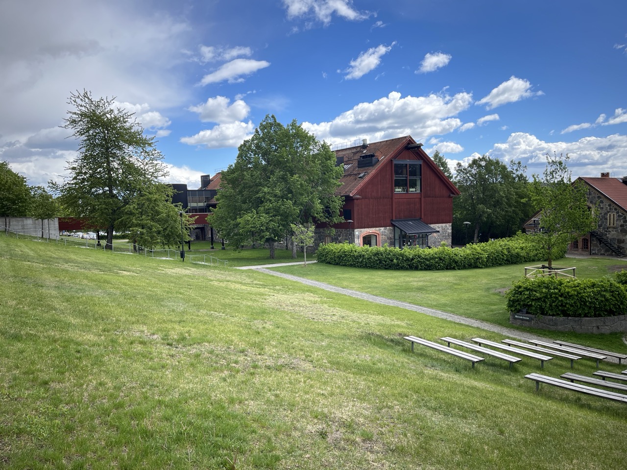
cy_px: 235
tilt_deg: -3.7
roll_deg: +2.1
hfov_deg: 67.3
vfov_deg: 53.1
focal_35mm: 26
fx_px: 471
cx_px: 314
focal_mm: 5.1
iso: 50
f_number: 1.6
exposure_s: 1/840
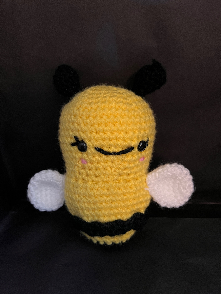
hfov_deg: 53.1
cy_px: 147
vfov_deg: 67.3
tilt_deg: -29.0
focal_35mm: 26
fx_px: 221
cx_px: 110
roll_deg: +4.2
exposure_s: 1/40
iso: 640
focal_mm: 5.7
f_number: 1.5
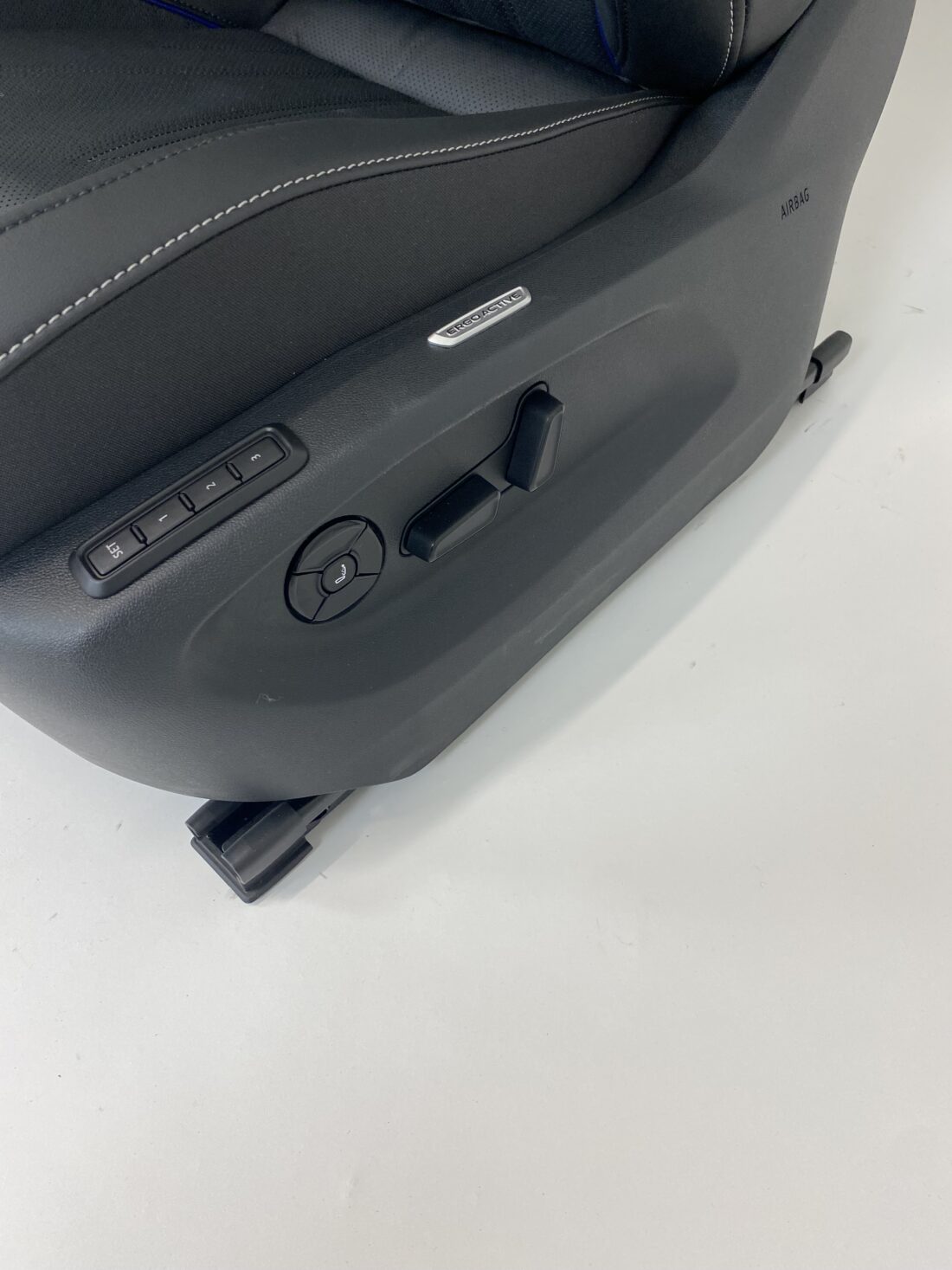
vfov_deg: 67.3
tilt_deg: -50.6
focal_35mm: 26
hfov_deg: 53.1
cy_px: 635
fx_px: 954
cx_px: 476
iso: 125
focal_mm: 4.25
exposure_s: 1/100
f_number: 1.8
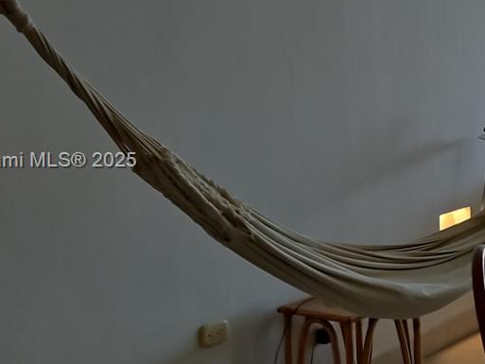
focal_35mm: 78
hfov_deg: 22.9
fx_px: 1093
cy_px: 162
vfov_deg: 18.9
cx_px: 591
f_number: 1.79
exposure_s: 1/60
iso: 107
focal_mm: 4.71
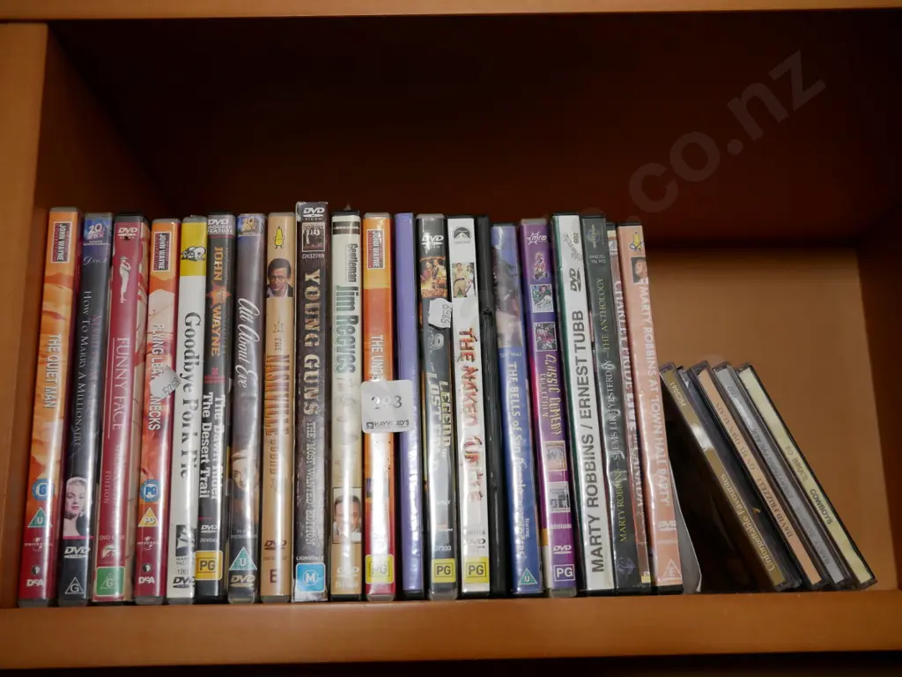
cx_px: 451
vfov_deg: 36.0
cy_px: 338
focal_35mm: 40
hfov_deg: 46.8
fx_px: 1042
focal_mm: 20
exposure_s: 1/60
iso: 1000
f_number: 4.1
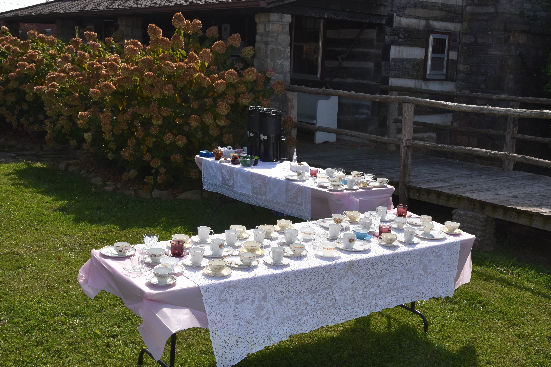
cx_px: 276
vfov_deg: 28.9
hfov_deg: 42.3
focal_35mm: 46
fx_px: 712
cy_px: 184
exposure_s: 1/250
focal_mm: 31
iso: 400
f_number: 14
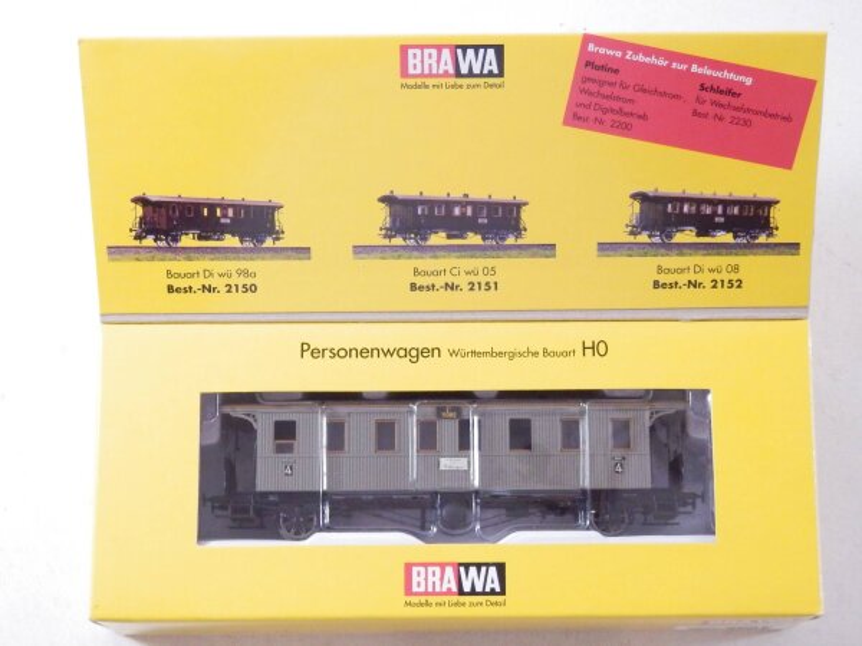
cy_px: 323
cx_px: 431
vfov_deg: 22.3
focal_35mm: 66
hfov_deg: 29.4
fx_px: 1644
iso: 1250
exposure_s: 1/160
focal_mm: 11.9
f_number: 4.4
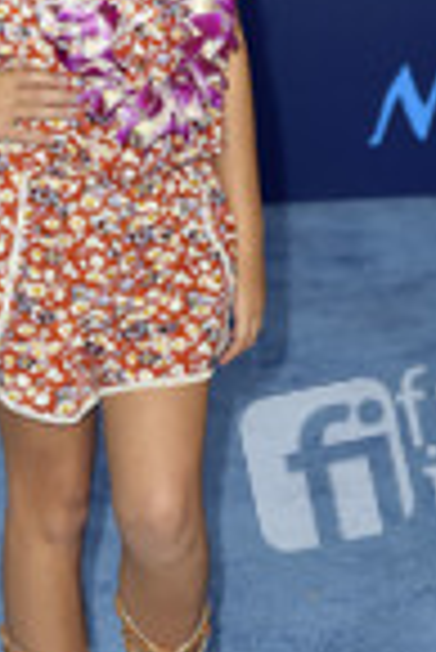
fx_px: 3498
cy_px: 220
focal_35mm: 193
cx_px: 65
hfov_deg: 7.1
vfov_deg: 10.6
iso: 400
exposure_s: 1/320
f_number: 4.5
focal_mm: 70
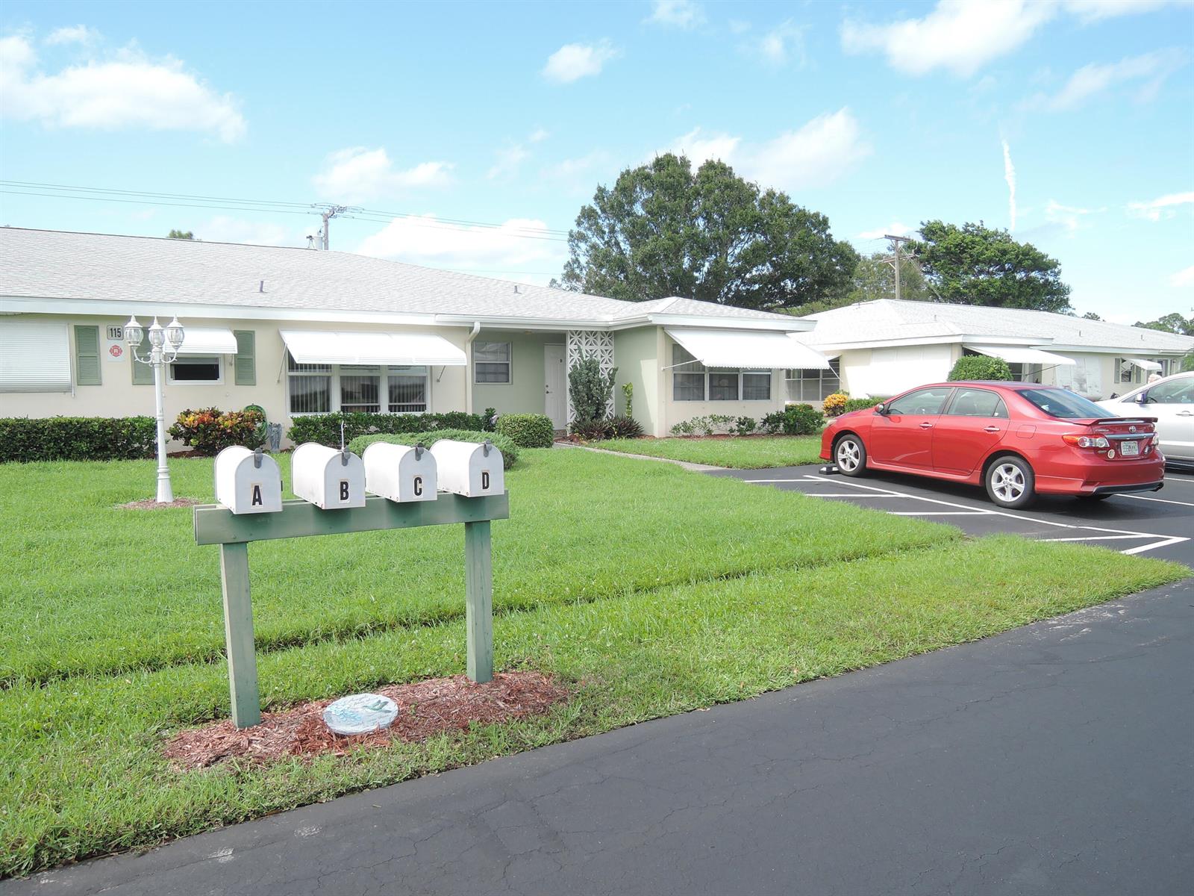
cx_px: 597
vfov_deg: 56.8
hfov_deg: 71.6
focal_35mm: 24
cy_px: 448
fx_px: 828
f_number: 2.8
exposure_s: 1/400
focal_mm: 5.1
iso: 80
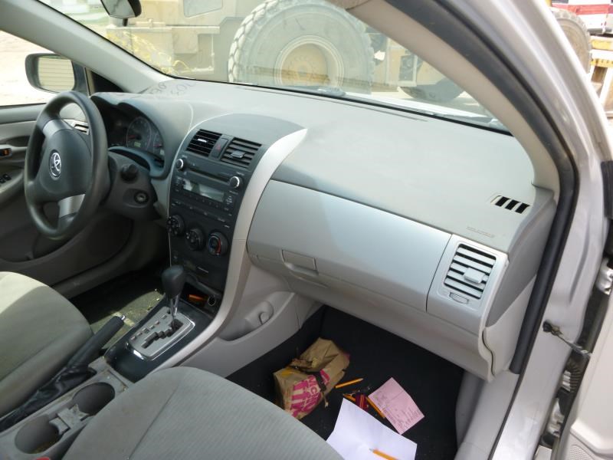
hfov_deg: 69.4
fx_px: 443
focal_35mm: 25
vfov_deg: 54.9
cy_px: 230
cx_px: 306
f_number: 3.9
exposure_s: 1/100
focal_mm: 4.5
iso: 100
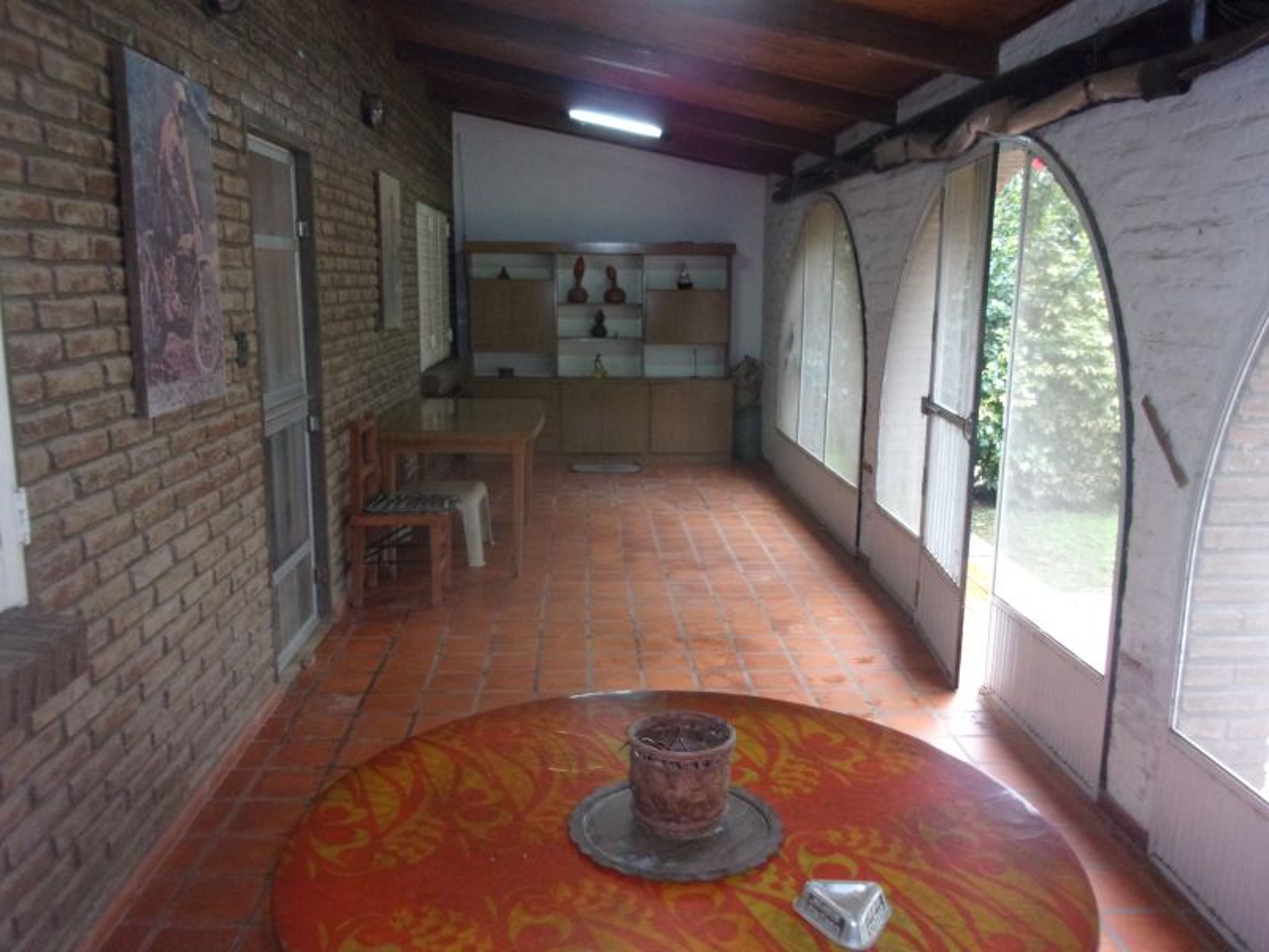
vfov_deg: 49.7
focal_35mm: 28
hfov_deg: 63.4
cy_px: 476
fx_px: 1026
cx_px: 634
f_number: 3.9
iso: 400
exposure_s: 1/34
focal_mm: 5.1
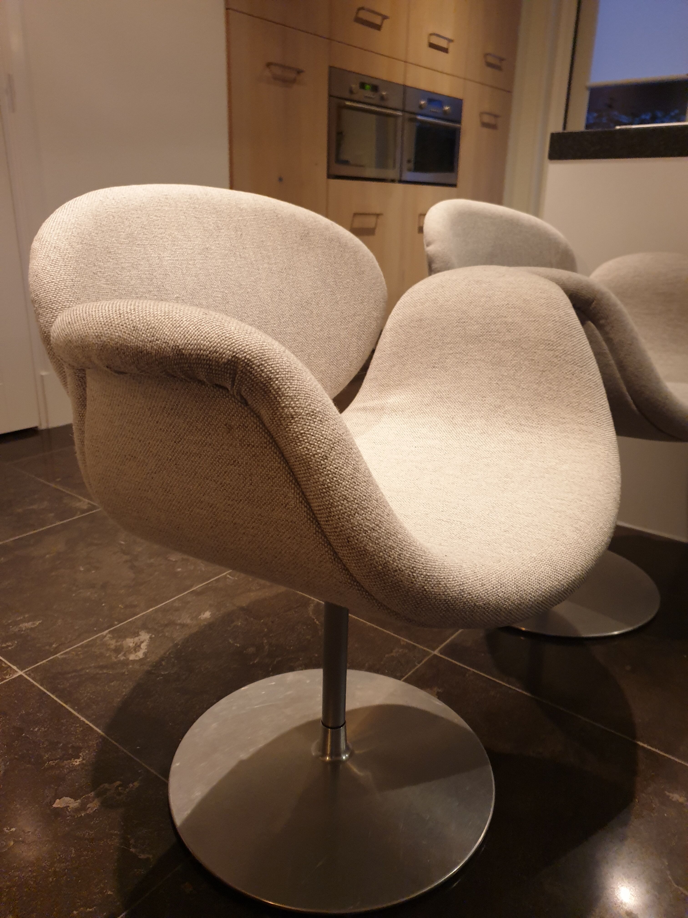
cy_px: 459
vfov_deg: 67.3
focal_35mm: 26
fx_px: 689
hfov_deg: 53.1
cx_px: 344
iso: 320
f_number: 1.5
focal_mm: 4.3
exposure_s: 1/33
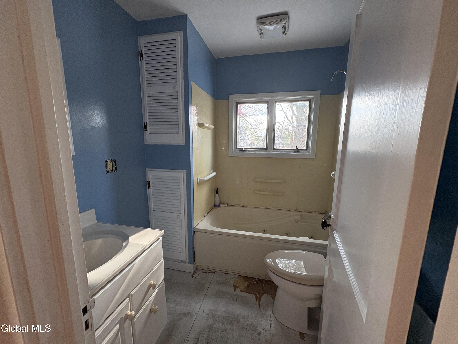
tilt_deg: -10.4
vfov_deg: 85.7
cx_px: 229
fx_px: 185
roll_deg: -0.5
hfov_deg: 102.1
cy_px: 172
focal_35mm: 14
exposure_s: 1/99
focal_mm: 2.22
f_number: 2.2
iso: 160
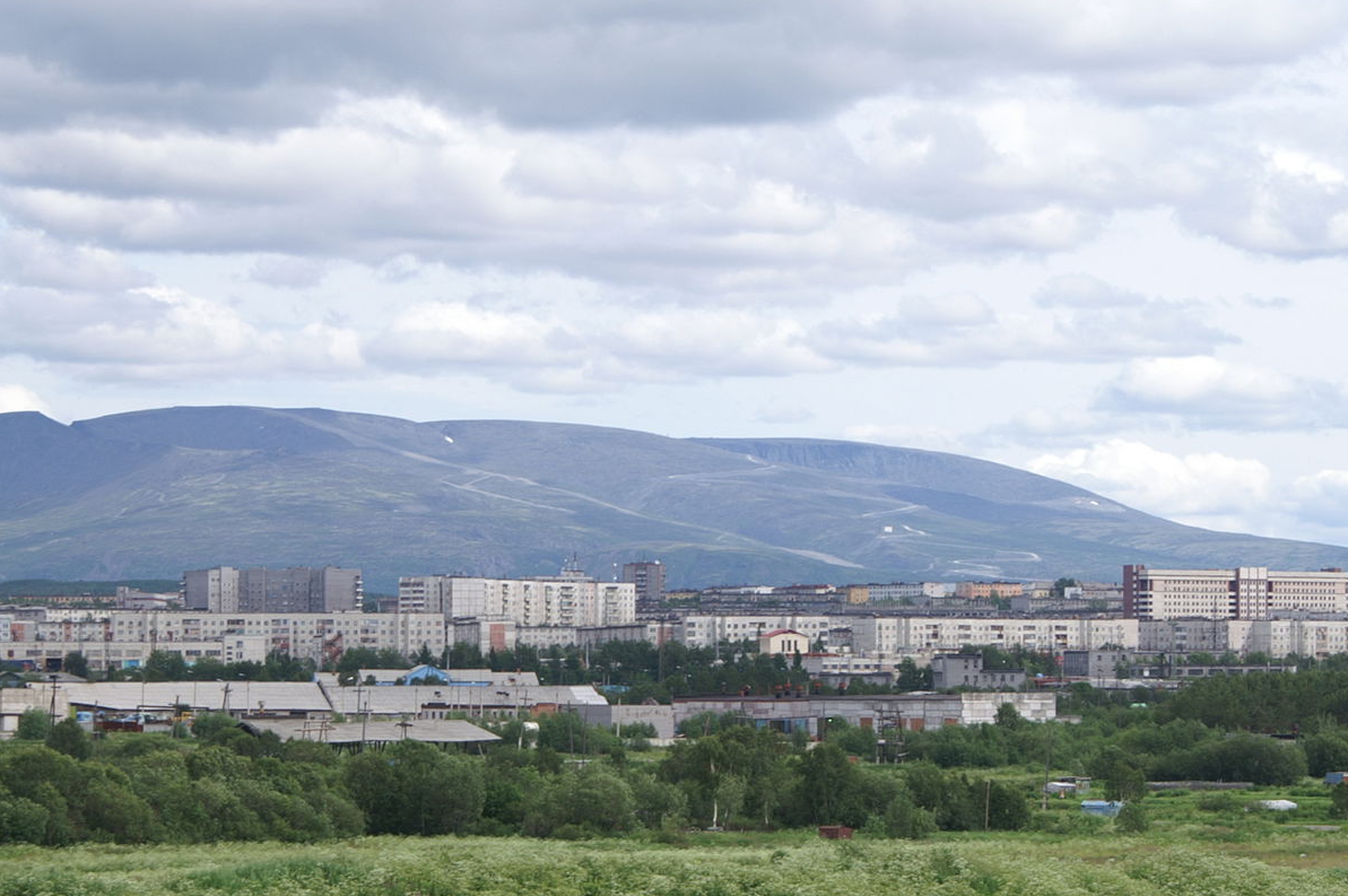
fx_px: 6322
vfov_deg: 8.1
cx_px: 756
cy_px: 643
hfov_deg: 12.2
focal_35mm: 169
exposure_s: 1/160
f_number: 11
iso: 100
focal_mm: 70
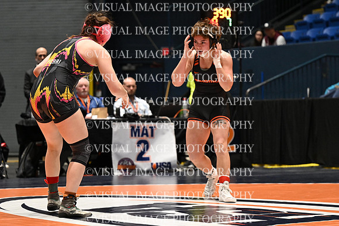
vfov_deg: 11.2
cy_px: 113
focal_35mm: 123
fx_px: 1158
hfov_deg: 16.6
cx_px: 170
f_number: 2.8
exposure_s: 1/767
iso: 3200
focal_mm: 82
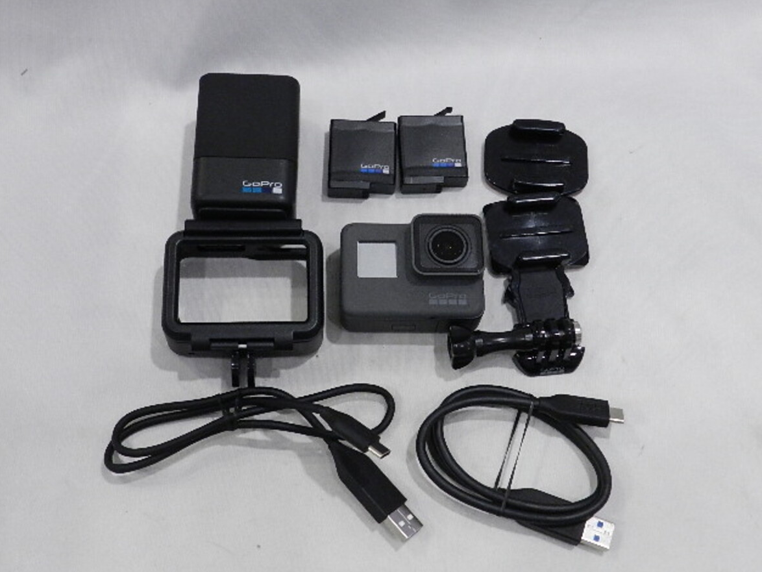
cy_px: 281
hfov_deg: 40.4
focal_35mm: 47
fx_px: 1035
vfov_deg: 30.9
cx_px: 383
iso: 800
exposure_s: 1/100
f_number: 4.2
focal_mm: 8.1
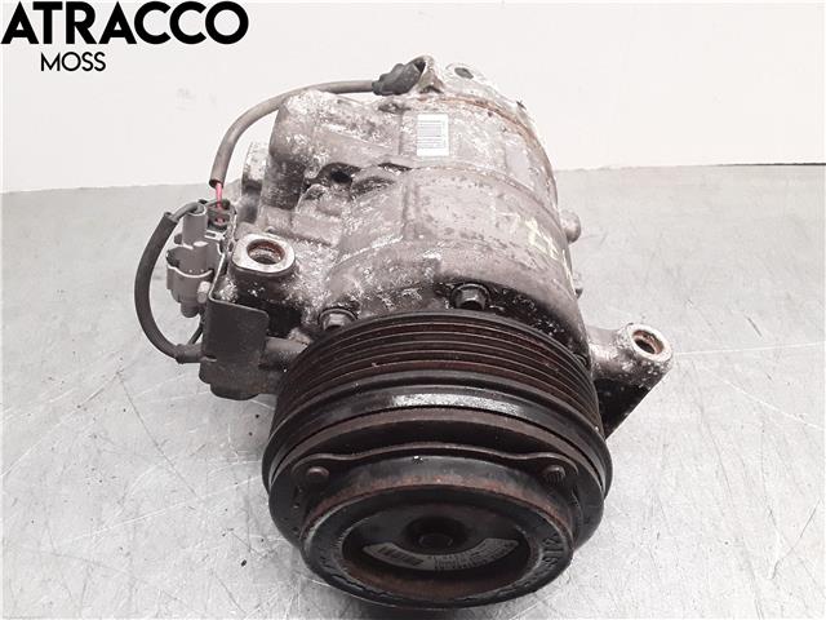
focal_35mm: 28
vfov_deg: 49.7
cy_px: 310
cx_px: 413
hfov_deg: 63.4
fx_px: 668
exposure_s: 1/100
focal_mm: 2.91
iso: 100
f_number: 1.9
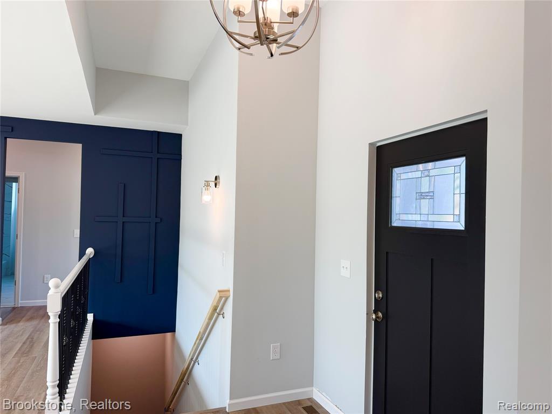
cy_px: 207
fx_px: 383
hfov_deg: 71.6
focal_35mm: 24
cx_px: 276
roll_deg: -1.2
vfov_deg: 56.8
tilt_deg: +1.4
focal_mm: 6.76
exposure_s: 1/120
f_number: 1.78
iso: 80
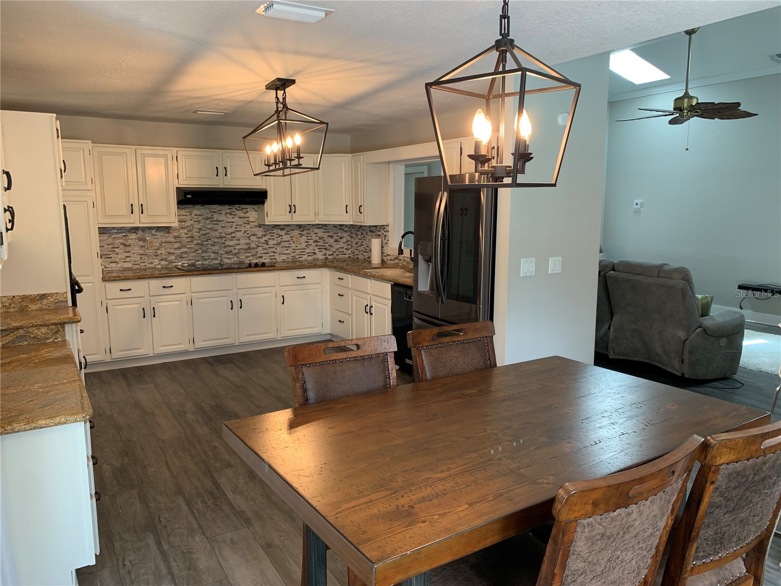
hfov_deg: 67.3
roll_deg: +0.4
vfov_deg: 53.1
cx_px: 390
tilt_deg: -9.5
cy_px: 293
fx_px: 587
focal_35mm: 26
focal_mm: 4.25
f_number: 1.8
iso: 80
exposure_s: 1/60
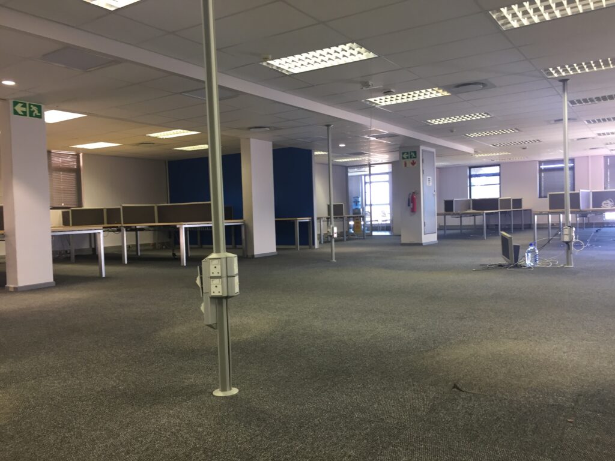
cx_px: 308
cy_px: 230
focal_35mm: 29
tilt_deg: -3.8
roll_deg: +0.2
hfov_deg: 61.7
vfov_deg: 48.2
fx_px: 515
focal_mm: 4.15
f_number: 2.2
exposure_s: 1/33
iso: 80
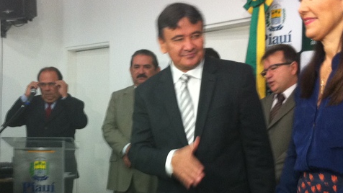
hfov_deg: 32.6
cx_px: 120
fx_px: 582
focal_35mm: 64
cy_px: 154
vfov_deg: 18.7
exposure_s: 1/15
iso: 160
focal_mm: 3.85
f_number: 2.8
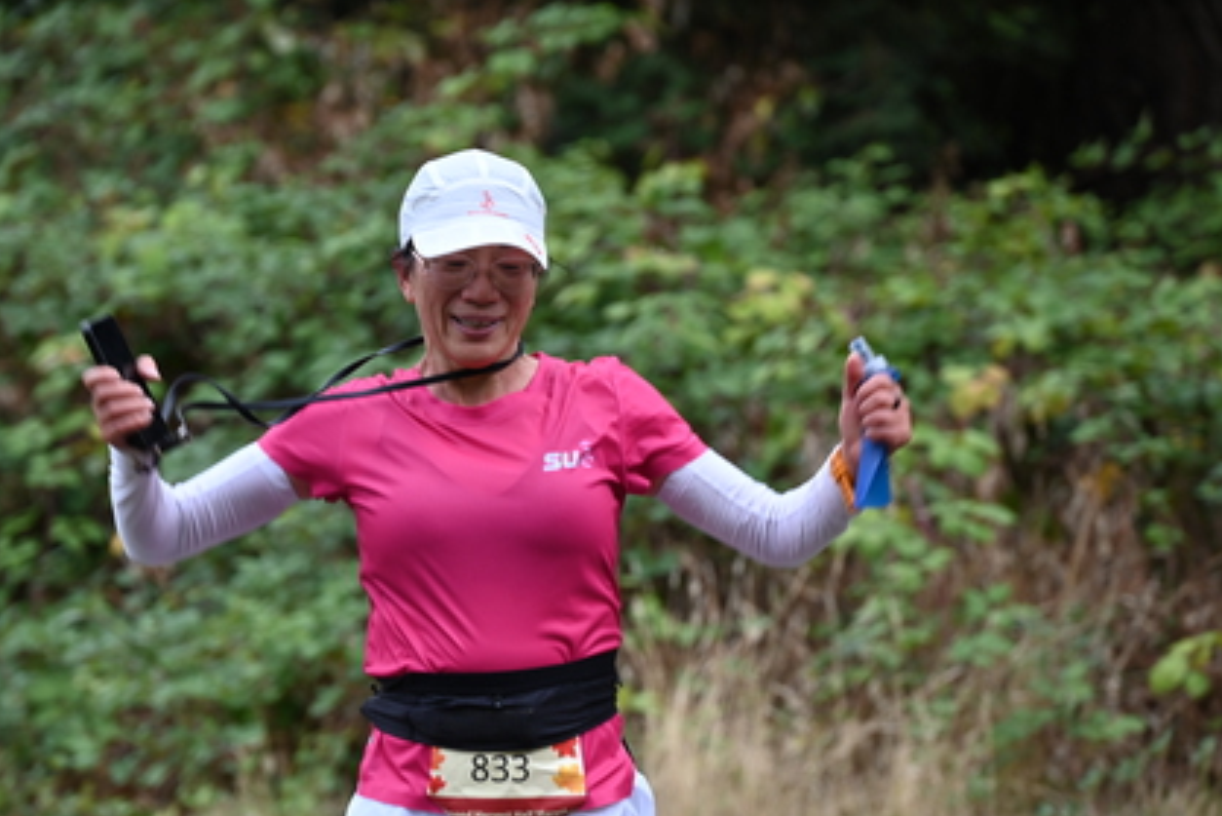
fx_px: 8930
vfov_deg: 5.2
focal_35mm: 263
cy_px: 513
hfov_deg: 7.8
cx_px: 517
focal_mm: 200
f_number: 6.3
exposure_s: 1/250
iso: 450
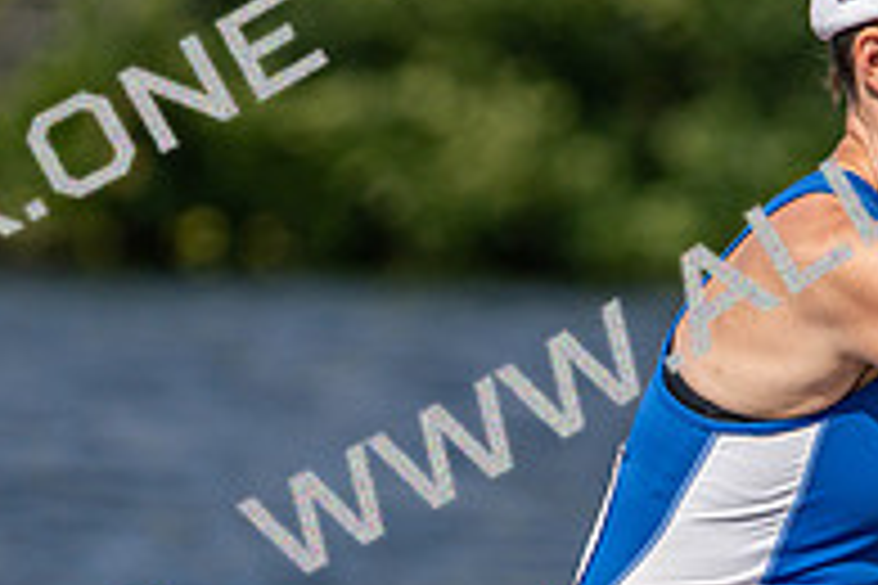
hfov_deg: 1.8
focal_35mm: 1145
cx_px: 797
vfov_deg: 1.2
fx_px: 27923
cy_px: 587
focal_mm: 385
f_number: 6.3
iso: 125
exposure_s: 1/1600
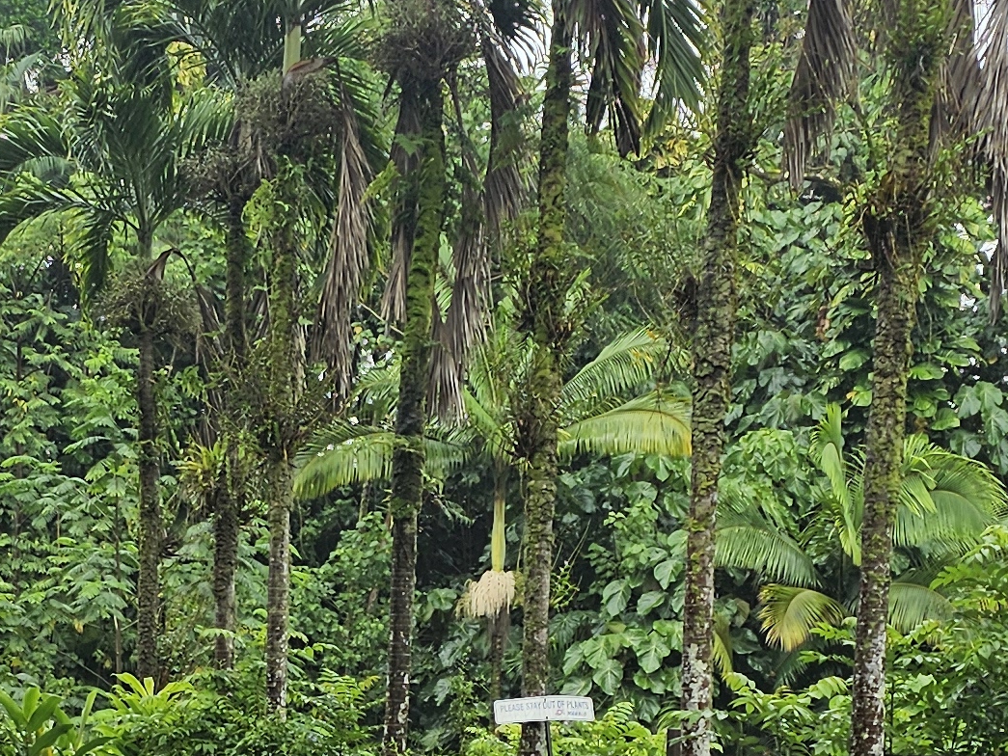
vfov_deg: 16.3
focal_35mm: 88
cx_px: 303
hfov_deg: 22.1
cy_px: 844
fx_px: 2563
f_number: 1.7
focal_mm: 6.3
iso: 10
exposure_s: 1/211
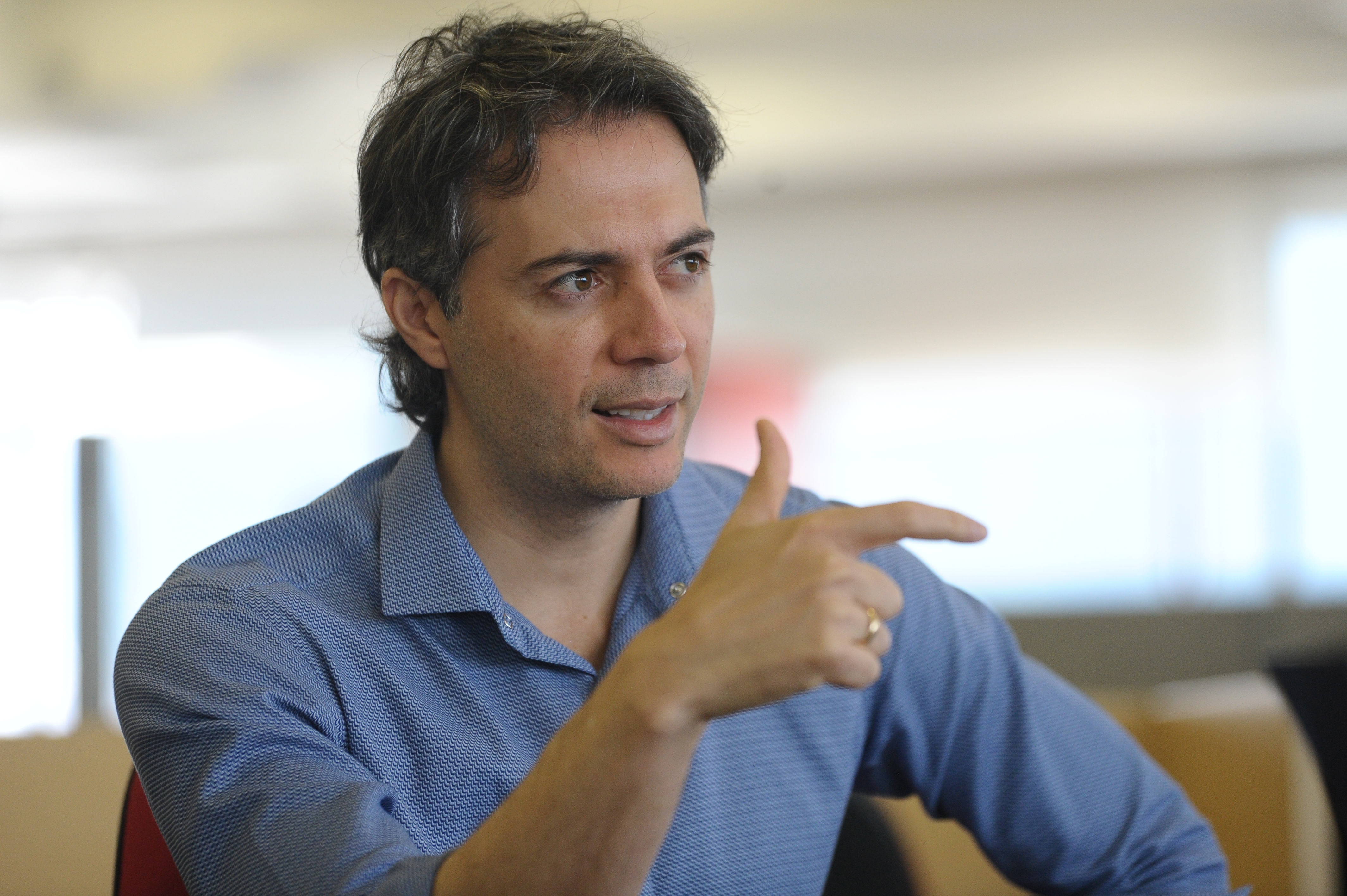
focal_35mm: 150
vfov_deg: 9.1
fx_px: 5609
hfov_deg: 13.7
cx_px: 674
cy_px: 448
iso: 2500
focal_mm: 150
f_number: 2.8
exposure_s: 1/1000
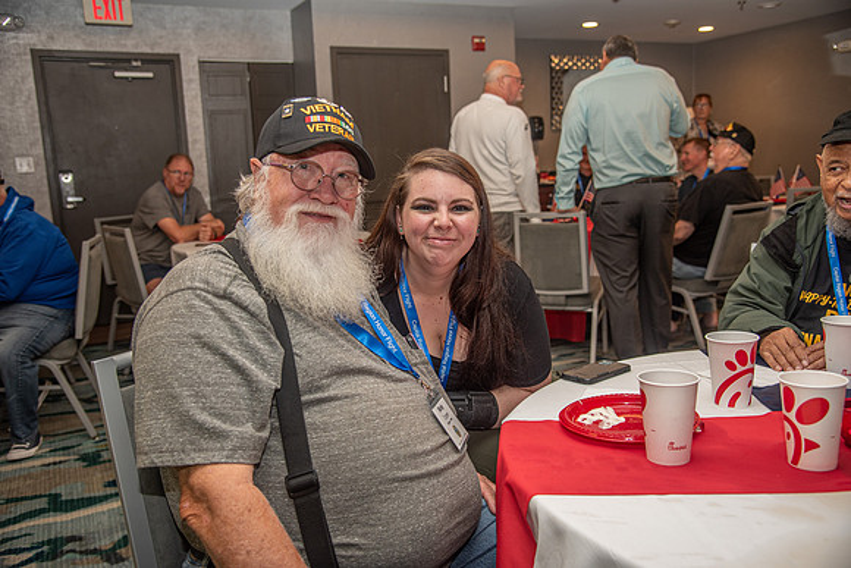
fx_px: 757
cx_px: 426
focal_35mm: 32
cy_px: 284
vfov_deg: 41.1
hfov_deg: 58.7
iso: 640
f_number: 4
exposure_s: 1/100
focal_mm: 32
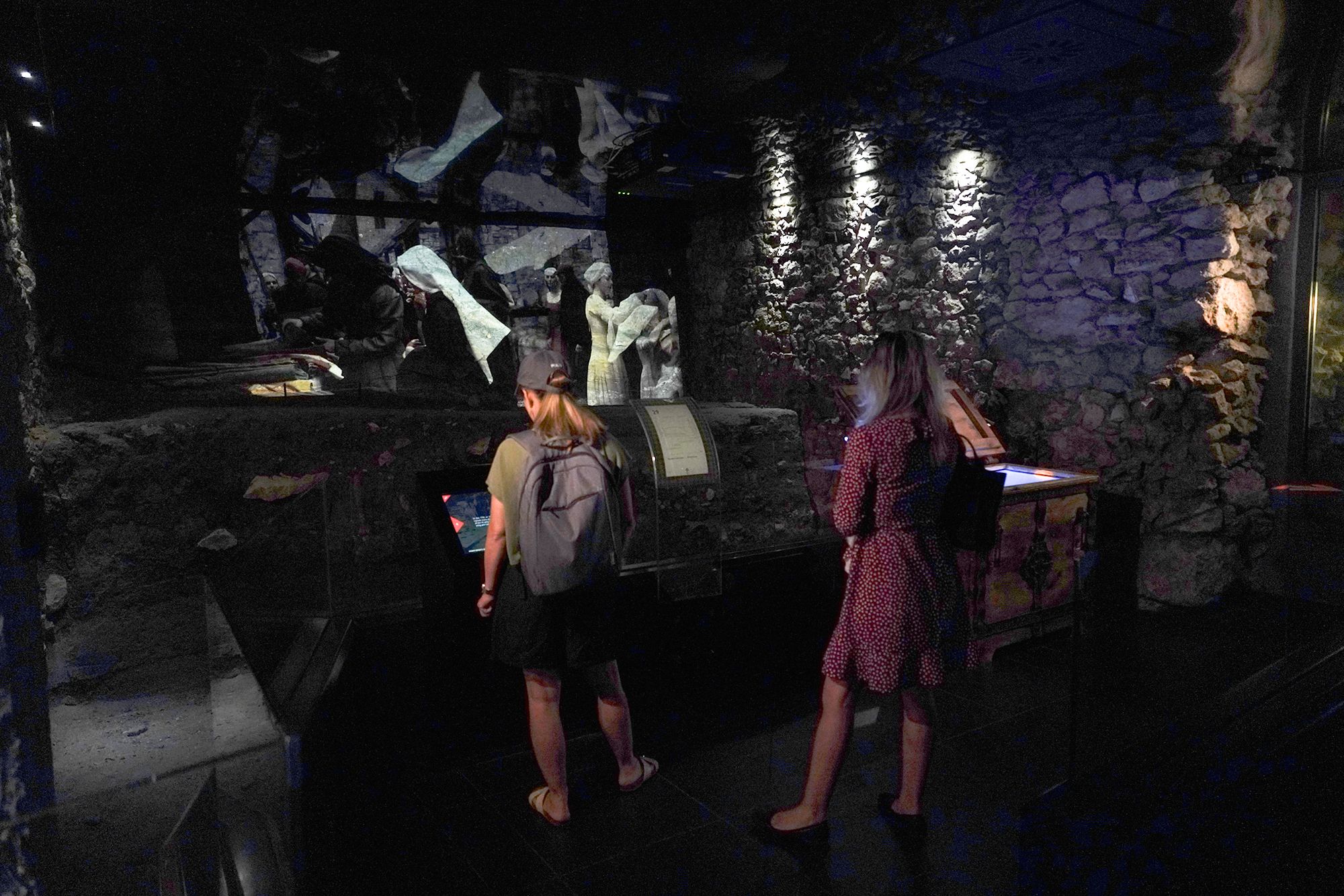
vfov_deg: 53.1
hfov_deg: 73.7
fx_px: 896
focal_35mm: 24
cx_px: 672
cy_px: 448
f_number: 2.8
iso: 3200
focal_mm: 24
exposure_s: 1/80
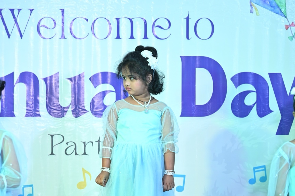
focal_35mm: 120
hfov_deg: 17.1
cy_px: 98
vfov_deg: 11.4
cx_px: 148
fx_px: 983
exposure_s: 1/160
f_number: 7.1
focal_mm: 120
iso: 1250
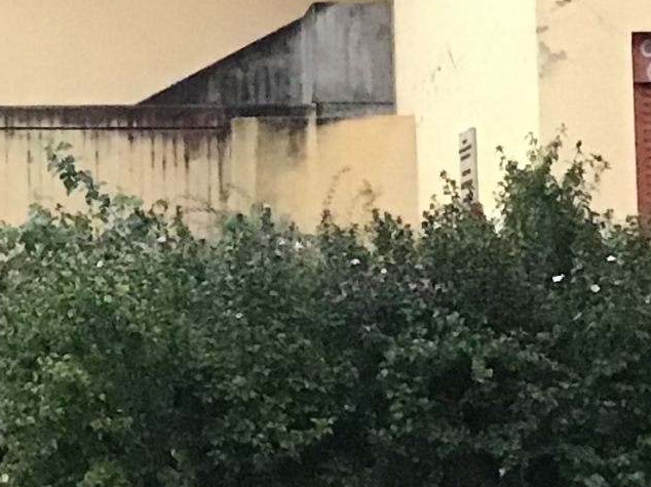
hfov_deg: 14.0
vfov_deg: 10.8
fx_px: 2575
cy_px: 78
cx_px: -130
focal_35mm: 137
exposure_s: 1/17
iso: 250
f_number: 2.4
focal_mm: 3.3
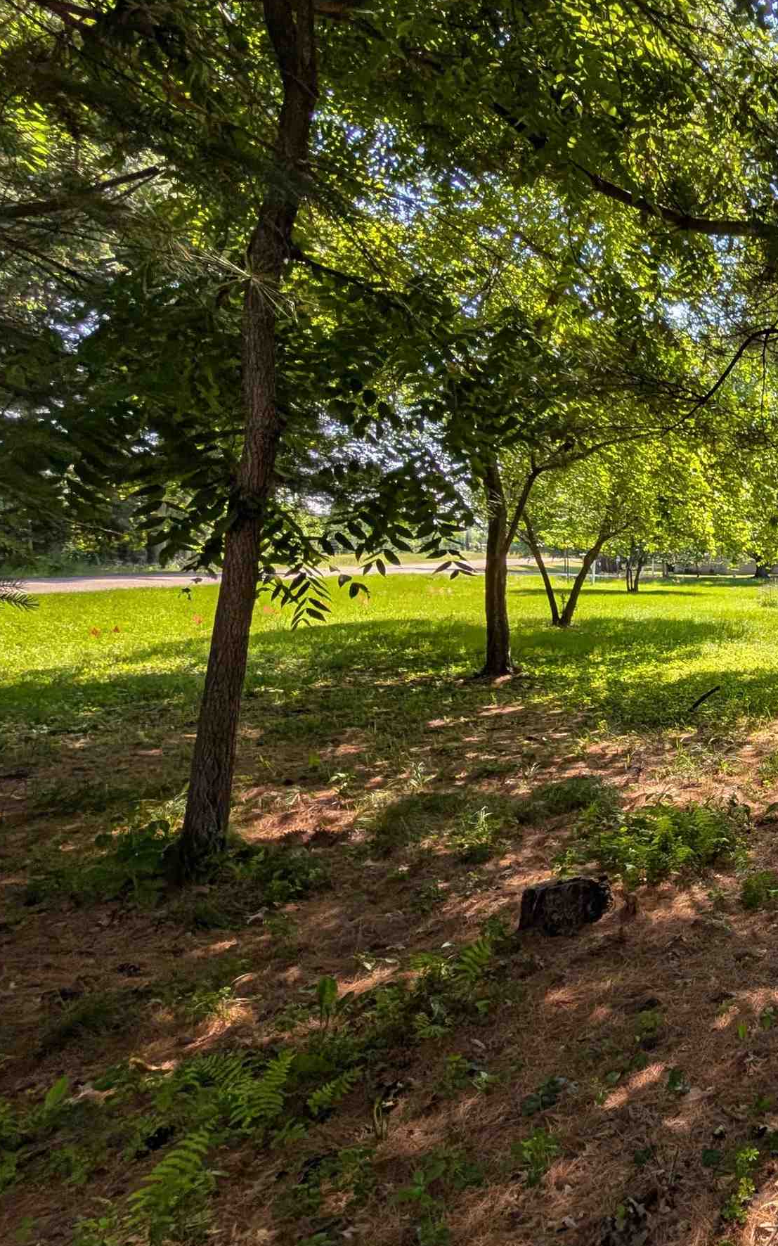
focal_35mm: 22
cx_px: 1001
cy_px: 632
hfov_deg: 36.6
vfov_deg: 79.7
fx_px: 747
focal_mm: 2.02
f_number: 1.7
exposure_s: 1/1125
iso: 53
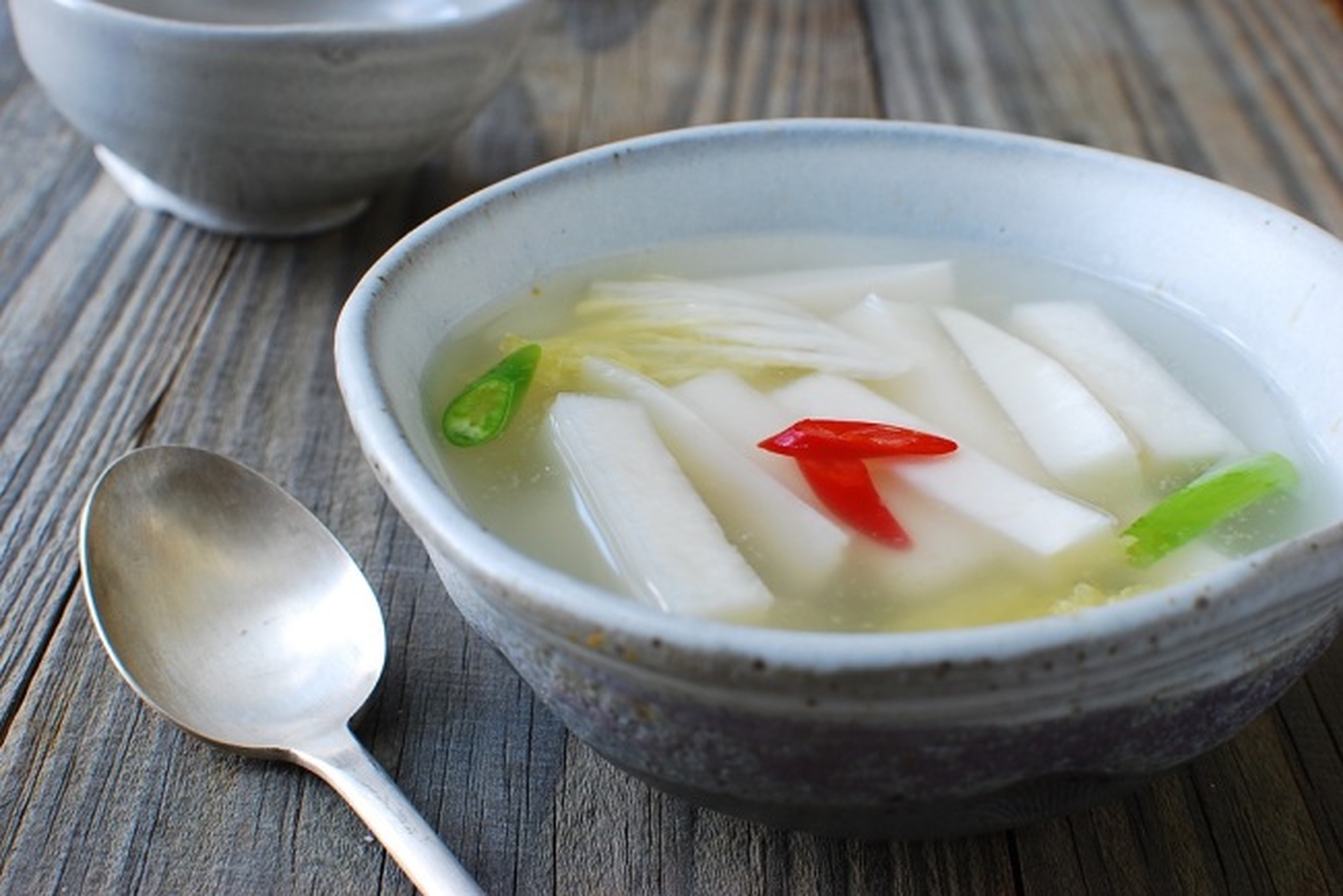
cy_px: 448
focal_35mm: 52
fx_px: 1959
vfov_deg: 25.8
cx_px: 672
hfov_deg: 37.8
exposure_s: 1/3
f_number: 6.3
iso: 100
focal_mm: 35
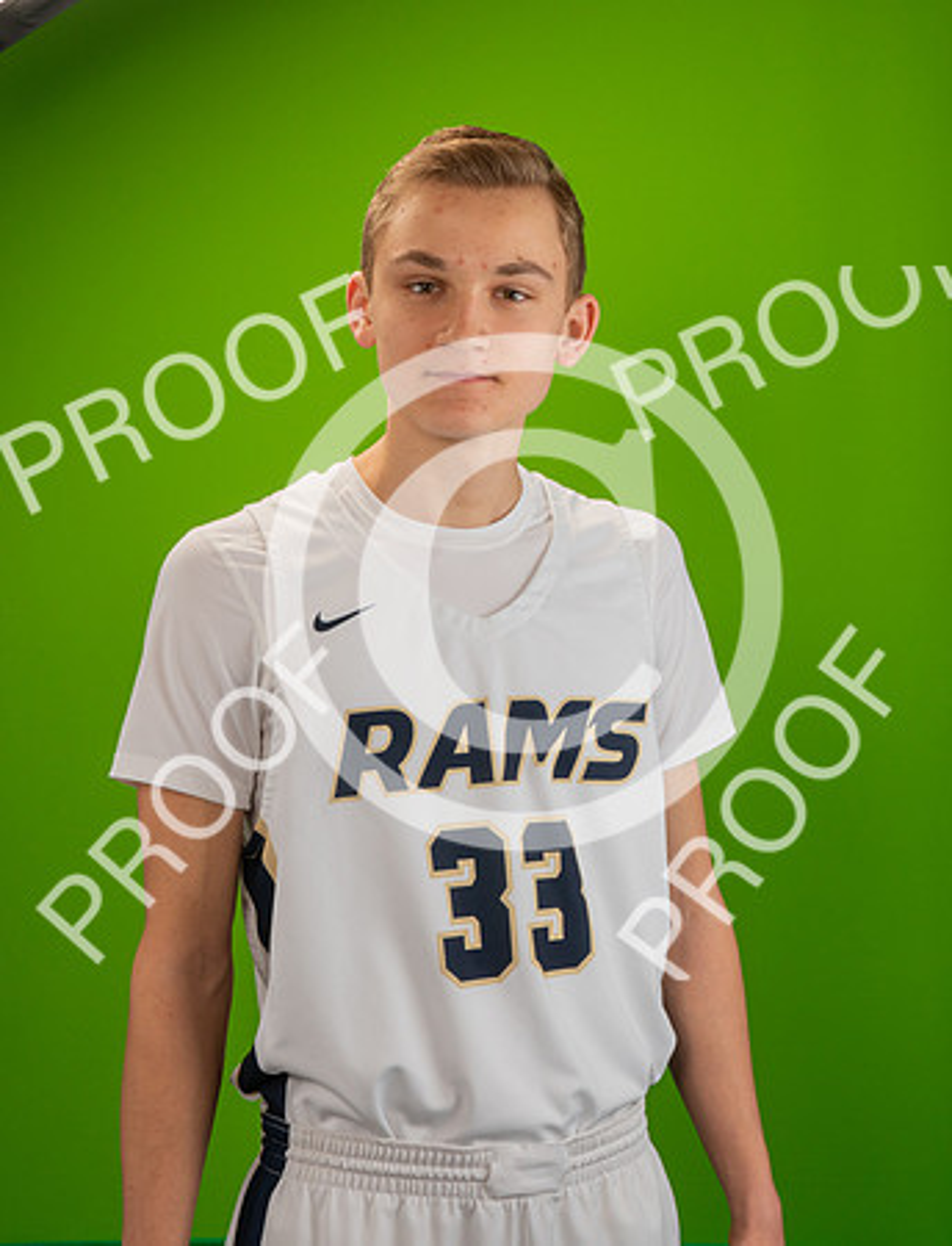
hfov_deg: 23.5
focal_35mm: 63
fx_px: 2291
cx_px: 469
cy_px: 594
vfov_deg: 30.4
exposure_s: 1/60
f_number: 20
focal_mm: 42
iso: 800
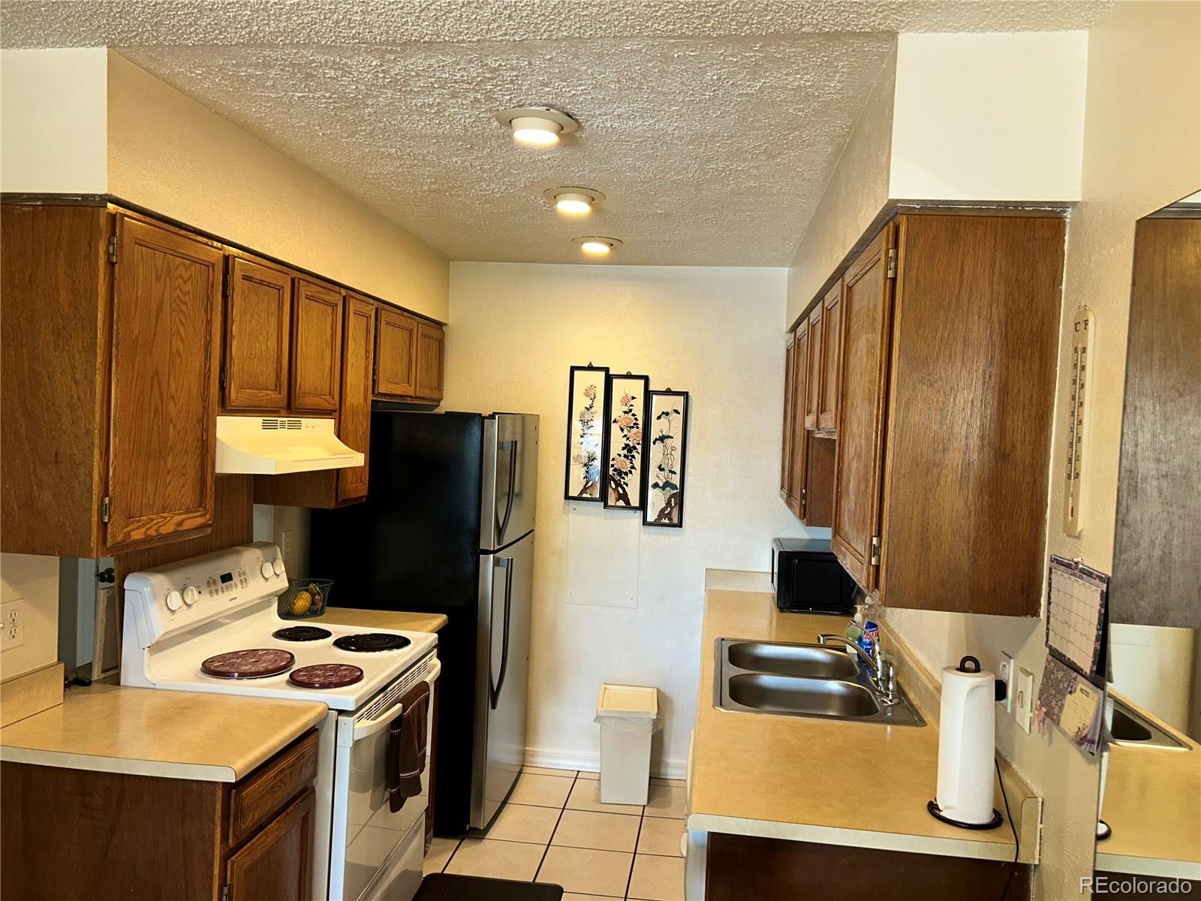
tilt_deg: -3.0
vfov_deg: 53.1
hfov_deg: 67.3
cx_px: 600
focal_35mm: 26
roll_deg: -2.7
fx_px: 902
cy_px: 450
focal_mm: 5.7
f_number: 1.5
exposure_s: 1/30
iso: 50
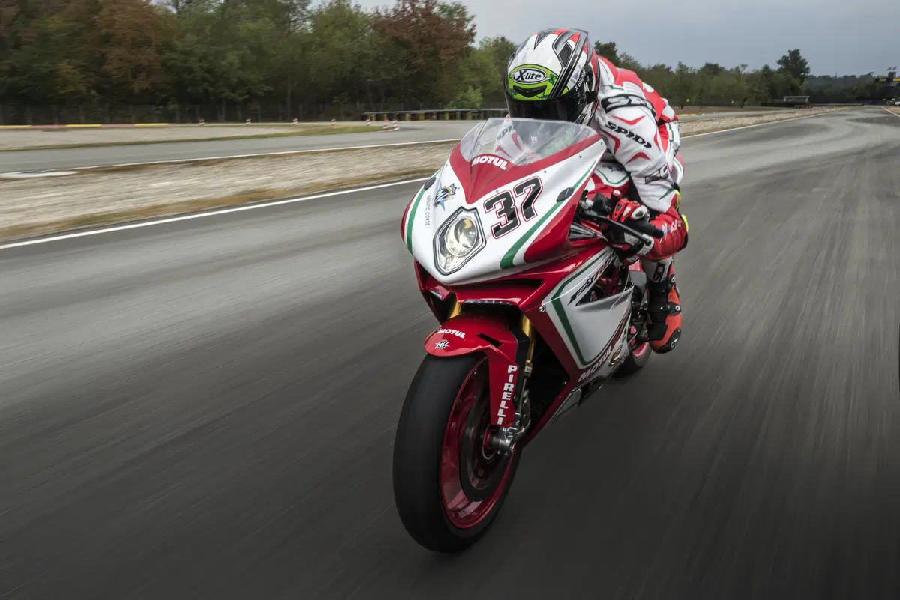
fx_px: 600
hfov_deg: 73.7
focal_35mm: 24
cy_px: 300
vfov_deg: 53.2
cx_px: 450
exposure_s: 1/50
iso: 400
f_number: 22
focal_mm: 24
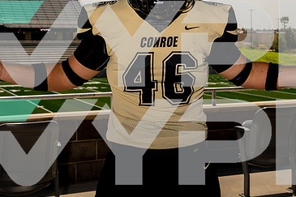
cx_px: 165
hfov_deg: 28.8
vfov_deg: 19.3
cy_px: 44
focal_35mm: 70
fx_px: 575
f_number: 8
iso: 100
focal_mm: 44
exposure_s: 1/250
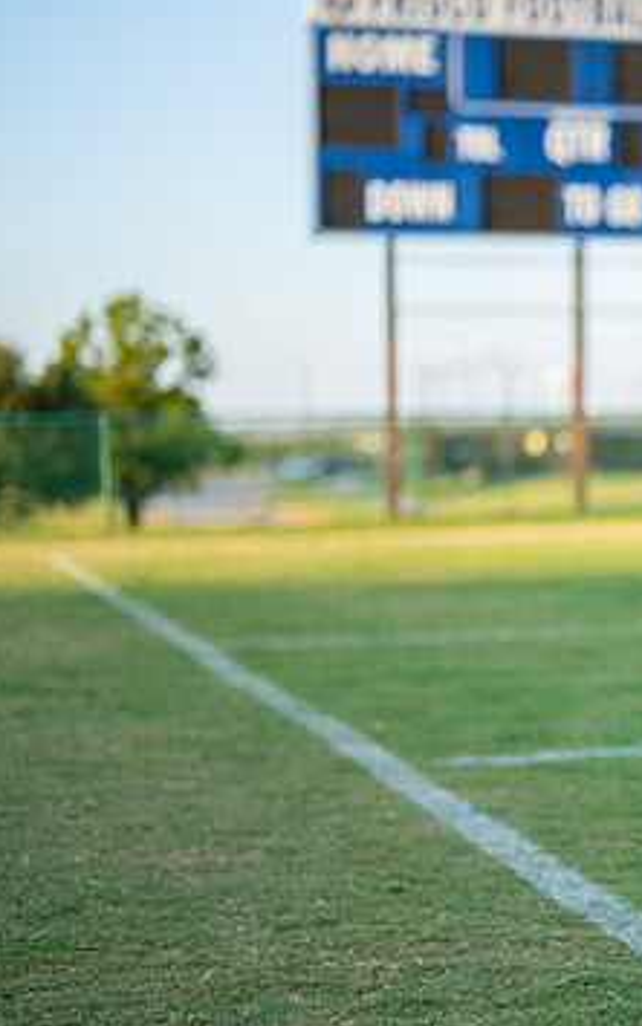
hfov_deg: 12.9
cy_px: 502
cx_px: 856
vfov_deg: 21.2
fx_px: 2742
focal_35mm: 98
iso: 160
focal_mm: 50
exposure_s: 1/2500
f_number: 1.2
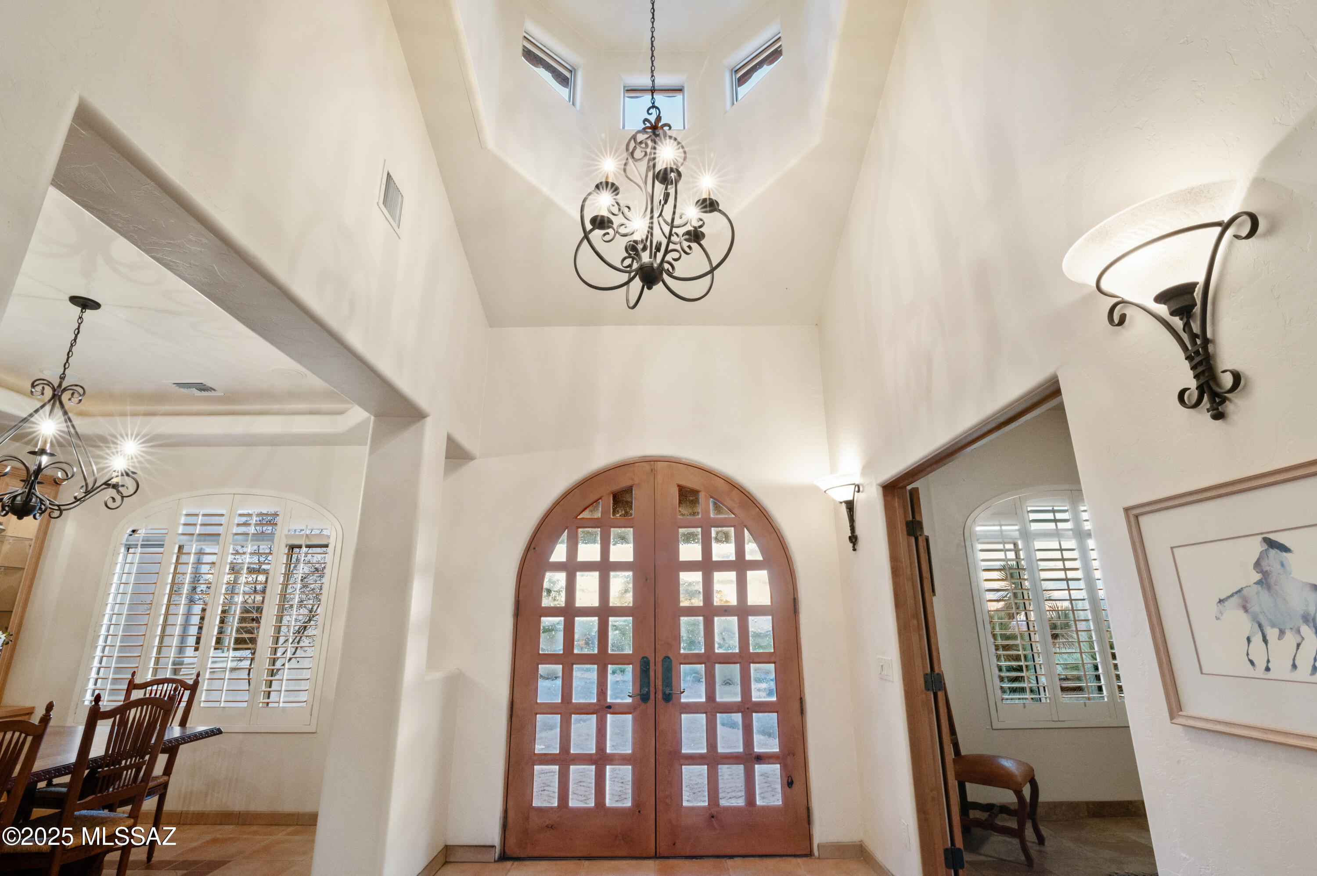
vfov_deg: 73.7
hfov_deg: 96.8
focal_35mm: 16
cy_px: 438
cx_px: 658
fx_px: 585
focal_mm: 16
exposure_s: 1/4
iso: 800
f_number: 22
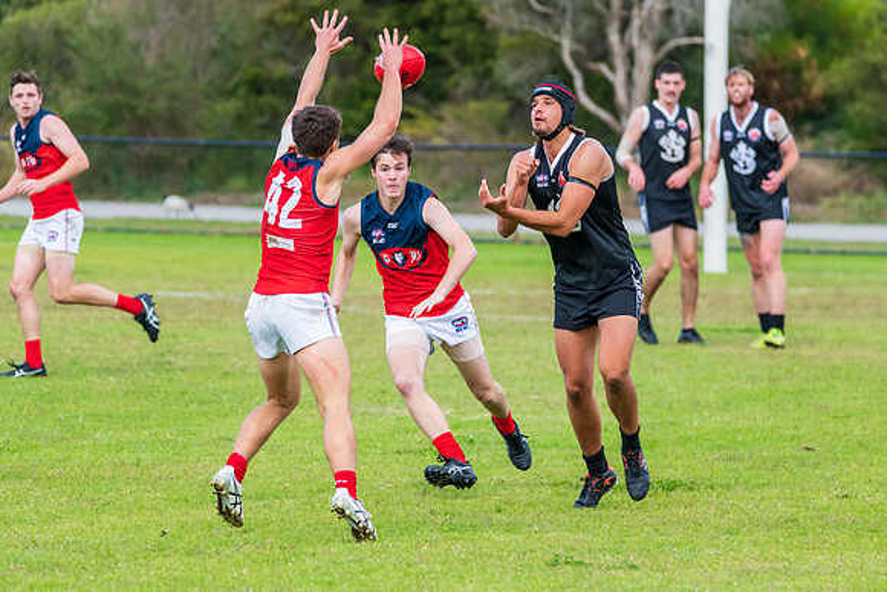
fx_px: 8777
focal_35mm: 356
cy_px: 309
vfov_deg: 3.9
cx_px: 494
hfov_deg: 5.8
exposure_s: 1/1600
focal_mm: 320
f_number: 6.3
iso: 1250
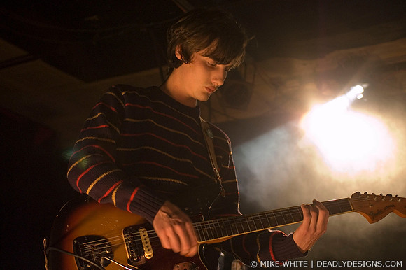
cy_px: 135
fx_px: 676
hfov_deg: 33.4
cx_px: 203
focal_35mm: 60
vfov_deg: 22.6
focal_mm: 40
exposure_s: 1/50
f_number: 2.8
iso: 1600
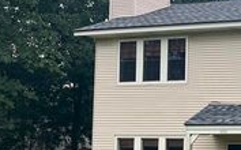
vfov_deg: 16.6
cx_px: 310
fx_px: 511
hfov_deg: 23.5
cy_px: 106
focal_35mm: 78
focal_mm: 5.7
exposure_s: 1/434
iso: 50
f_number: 1.5
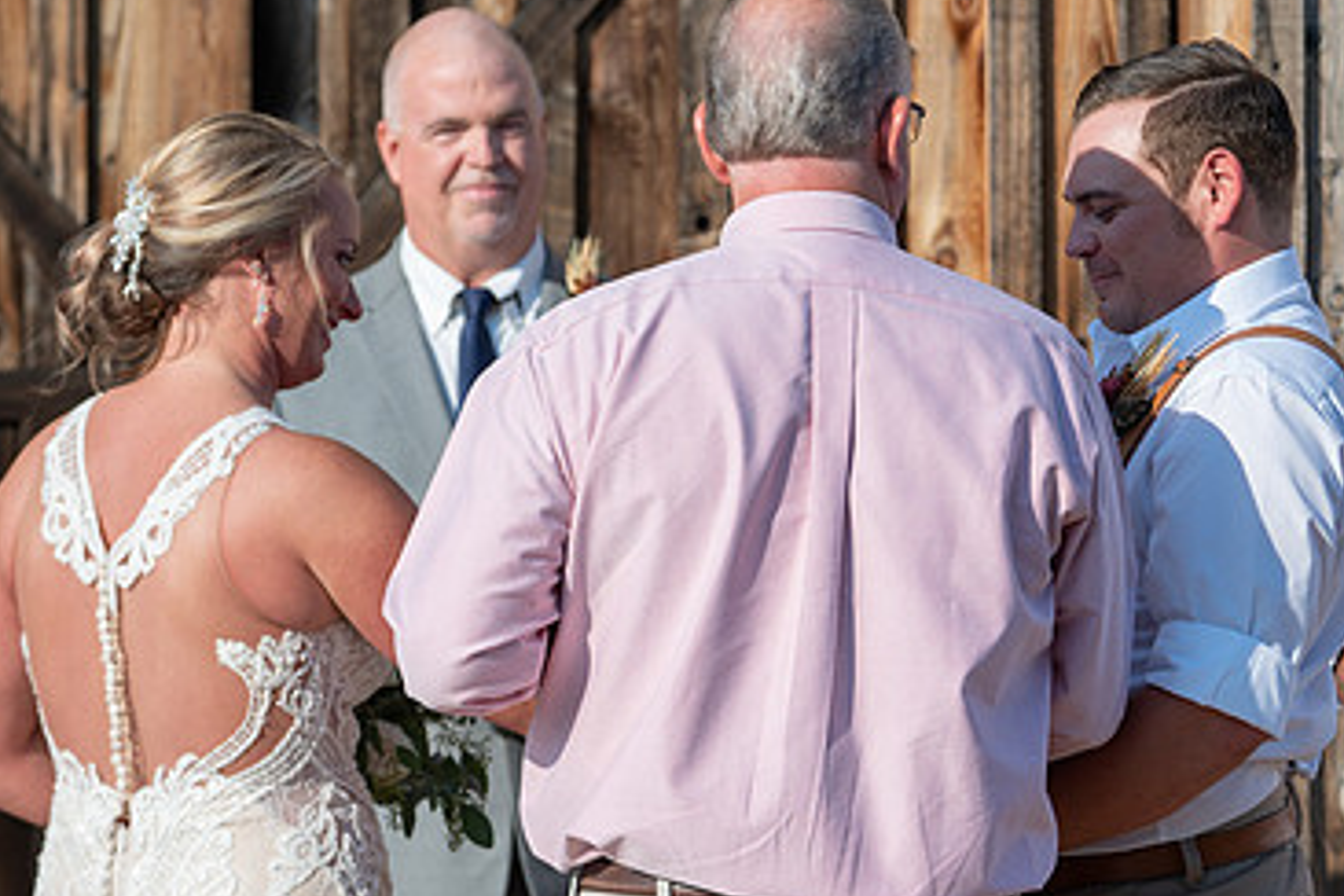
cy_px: 372
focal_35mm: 180
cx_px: 761
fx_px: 6719
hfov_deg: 11.4
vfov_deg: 7.6
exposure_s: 1/800
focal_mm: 103
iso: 100
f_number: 4
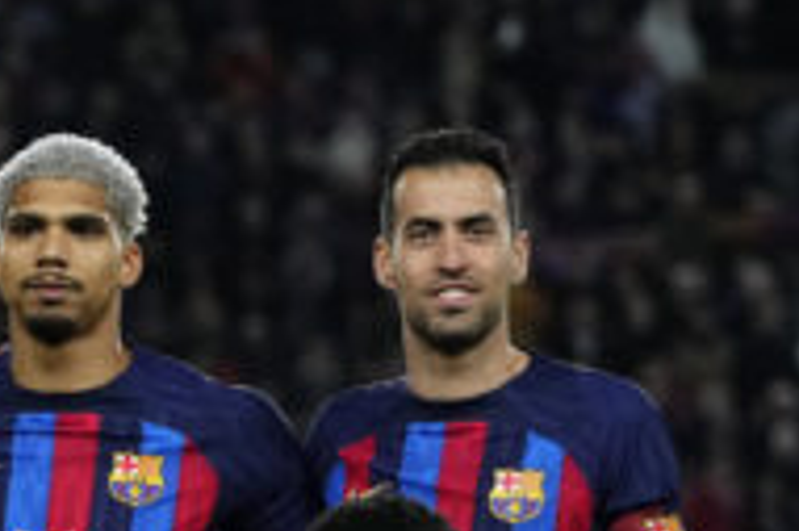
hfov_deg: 4.4
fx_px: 10267
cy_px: 765
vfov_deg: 3.0
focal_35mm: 463
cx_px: -602
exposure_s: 1/1600
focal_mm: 118
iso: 2500
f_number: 3.2
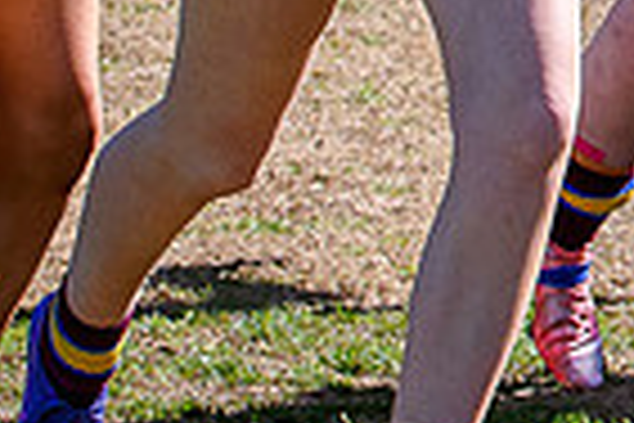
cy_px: -630
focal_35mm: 827
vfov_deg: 1.7
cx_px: 1131
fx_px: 14563
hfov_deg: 2.5
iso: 450
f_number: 5.6
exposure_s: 1/1600
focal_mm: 75
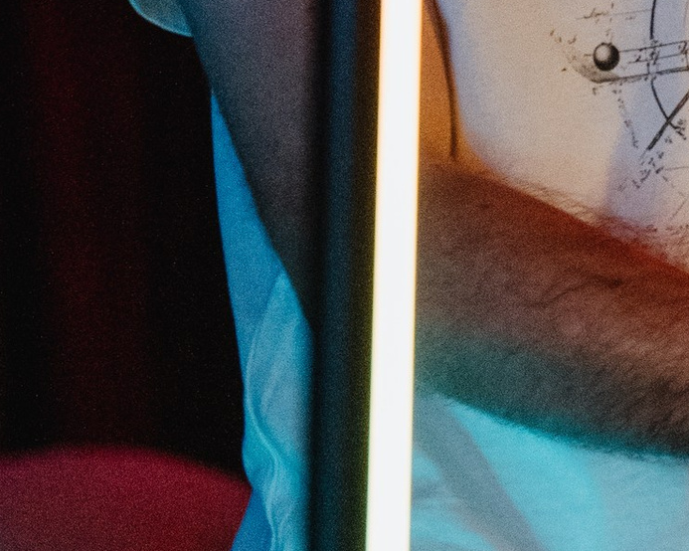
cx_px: 1122
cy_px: -474
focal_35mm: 260
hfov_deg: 7.3
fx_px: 5300
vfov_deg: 5.8
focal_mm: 50
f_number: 1.2
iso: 3200
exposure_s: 1/250
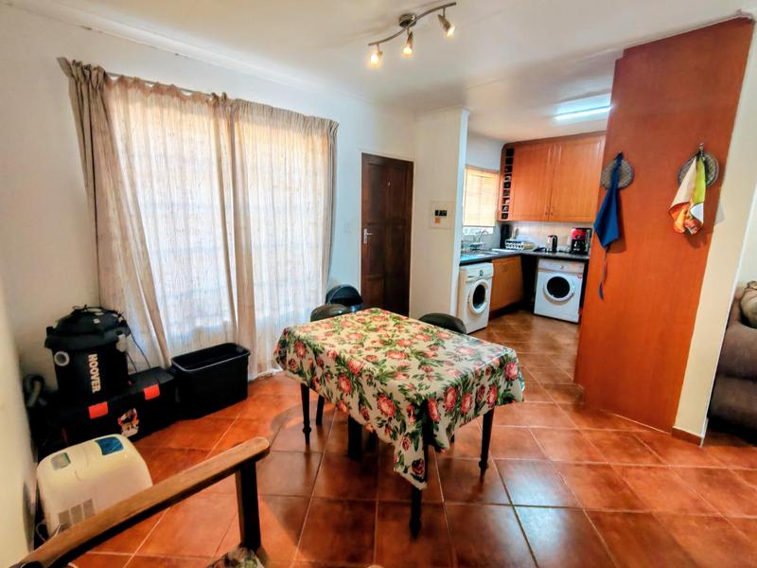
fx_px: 350
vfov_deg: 78.1
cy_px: 284
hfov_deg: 94.5
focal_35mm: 16
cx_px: 378
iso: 145
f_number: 2.2
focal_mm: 1.96
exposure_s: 1/33.3
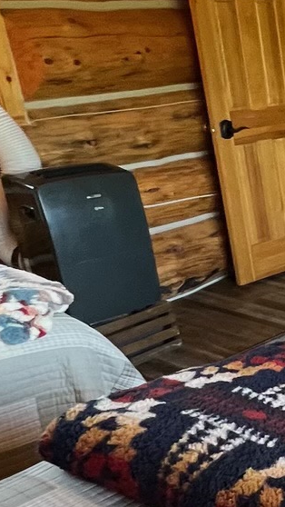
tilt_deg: -22.2
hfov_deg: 16.6
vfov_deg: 39.7
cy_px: 300
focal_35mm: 52
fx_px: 698
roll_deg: -1.1
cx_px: 591
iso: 250
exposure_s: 1/60
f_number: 1.8
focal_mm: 1.57
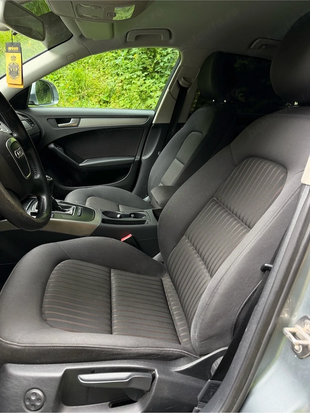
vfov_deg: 71.6
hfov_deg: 56.8
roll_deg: -4.4
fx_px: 287
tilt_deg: -17.8
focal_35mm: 24
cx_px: 155
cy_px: 206
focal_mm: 6.76
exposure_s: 1/125
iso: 160
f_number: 1.78
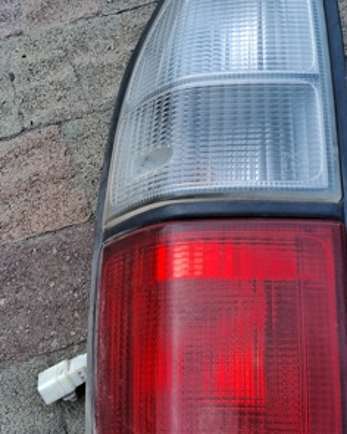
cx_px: 185
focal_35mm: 55
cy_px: 196
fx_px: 706
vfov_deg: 34.1
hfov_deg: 27.6
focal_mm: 3.98
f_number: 1.8
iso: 25
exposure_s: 1/131
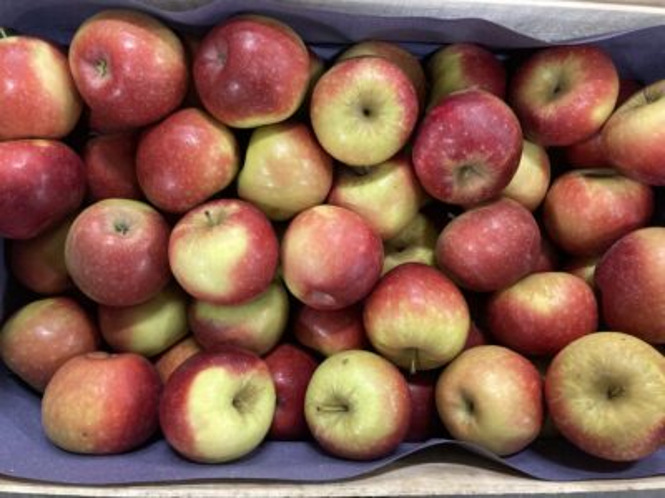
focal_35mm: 28
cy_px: 249
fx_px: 538
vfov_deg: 49.7
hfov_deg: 63.4
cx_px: 332
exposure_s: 1/25
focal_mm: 3.99
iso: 400
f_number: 1.8
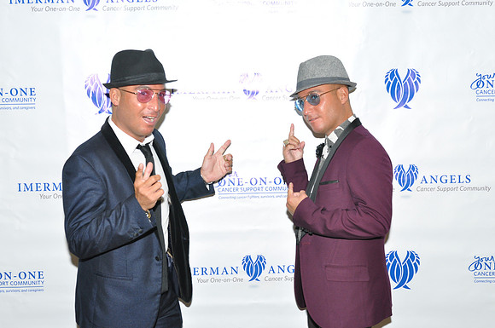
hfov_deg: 38.9
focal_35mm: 51
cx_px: 248
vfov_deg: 26.4
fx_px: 700
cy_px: 164
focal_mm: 34
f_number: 5.6
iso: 640
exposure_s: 1/60
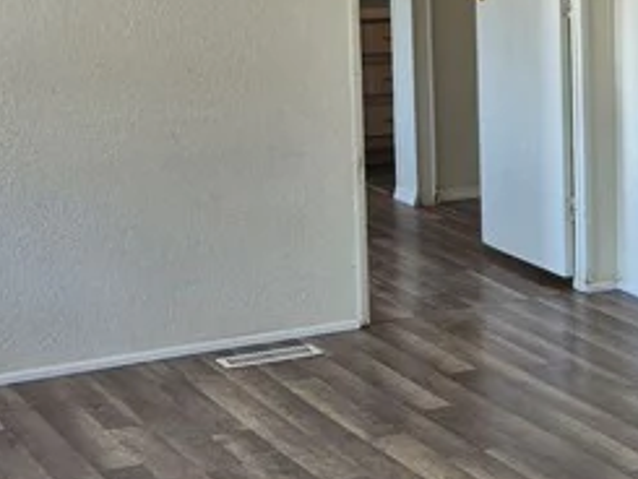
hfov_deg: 16.8
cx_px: 1164
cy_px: 60
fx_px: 1770
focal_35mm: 96
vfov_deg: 15.3
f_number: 1.8
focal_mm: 5.4
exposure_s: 1/180
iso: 50
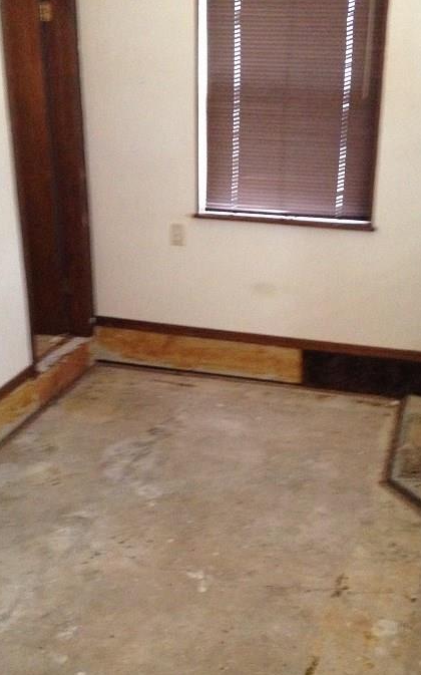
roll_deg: -1.5
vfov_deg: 38.8
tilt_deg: -20.6
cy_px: 373
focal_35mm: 52
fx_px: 956
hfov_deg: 24.8
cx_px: 223
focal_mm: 4.12
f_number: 2.4
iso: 400
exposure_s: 1/15
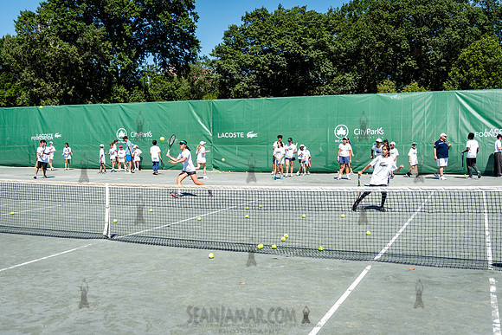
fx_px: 534
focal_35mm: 38
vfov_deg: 34.8
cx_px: 251
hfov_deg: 50.4
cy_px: 168
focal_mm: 38
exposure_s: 1/1250
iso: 200
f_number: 3.5
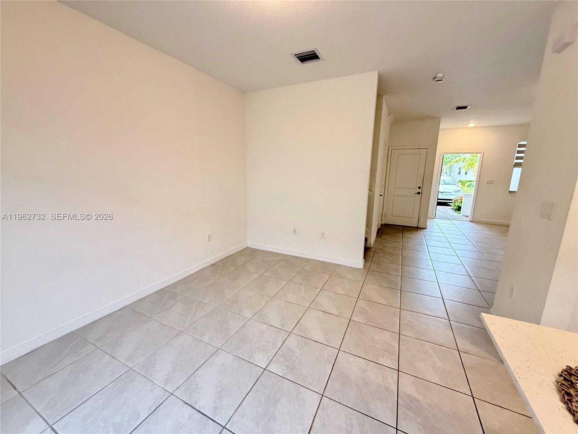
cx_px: 289
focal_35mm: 14
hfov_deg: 102.1
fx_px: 234
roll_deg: -1.3
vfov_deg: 85.7
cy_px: 217
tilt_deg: -10.4
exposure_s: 1/120
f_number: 2.2
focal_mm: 2.22
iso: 320
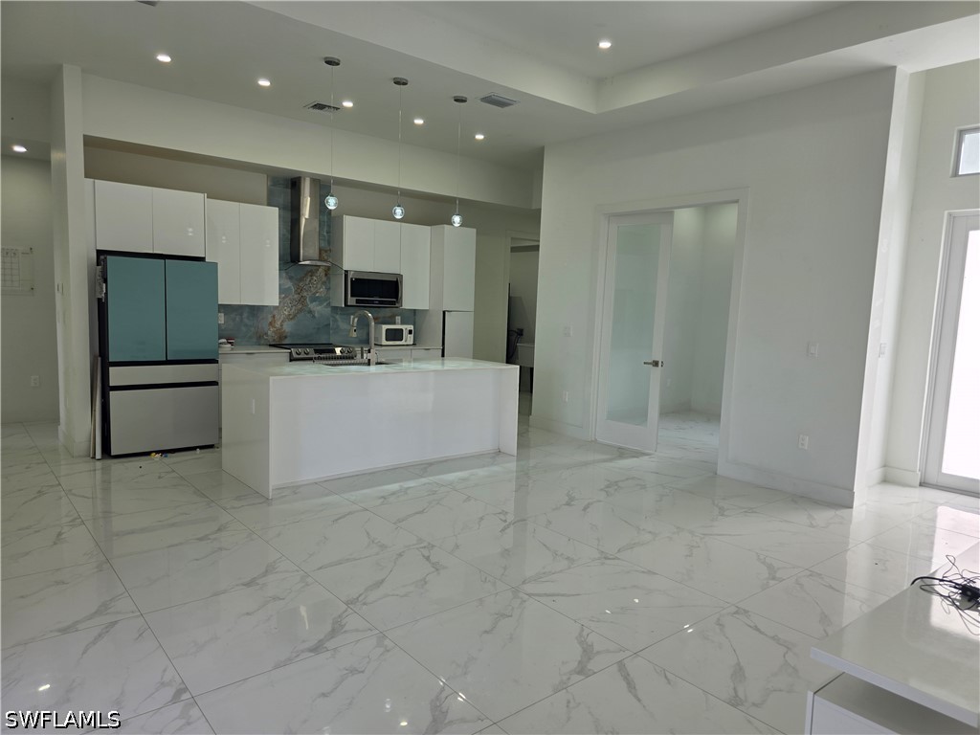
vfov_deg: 58.9
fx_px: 651
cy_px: 368
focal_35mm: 23
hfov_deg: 73.9
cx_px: 490
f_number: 1.7
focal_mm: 6.3
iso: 40
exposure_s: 1/120
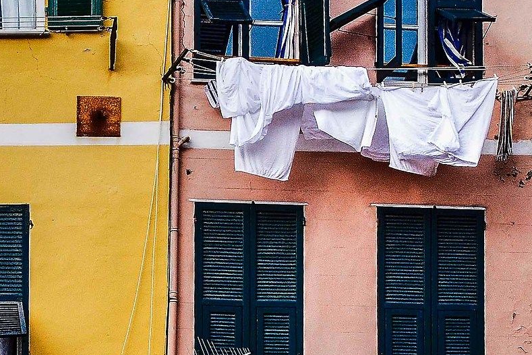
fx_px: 2970
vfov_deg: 6.8
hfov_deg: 10.2
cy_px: 147
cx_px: -5
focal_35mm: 201
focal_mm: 44
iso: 200
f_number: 9
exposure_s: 1/200
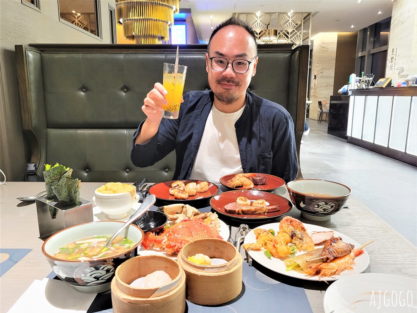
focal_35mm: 26
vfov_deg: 53.1
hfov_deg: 67.3
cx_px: 208
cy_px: 156
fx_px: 313
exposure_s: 1/39
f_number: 1.8
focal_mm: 5.4
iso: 400
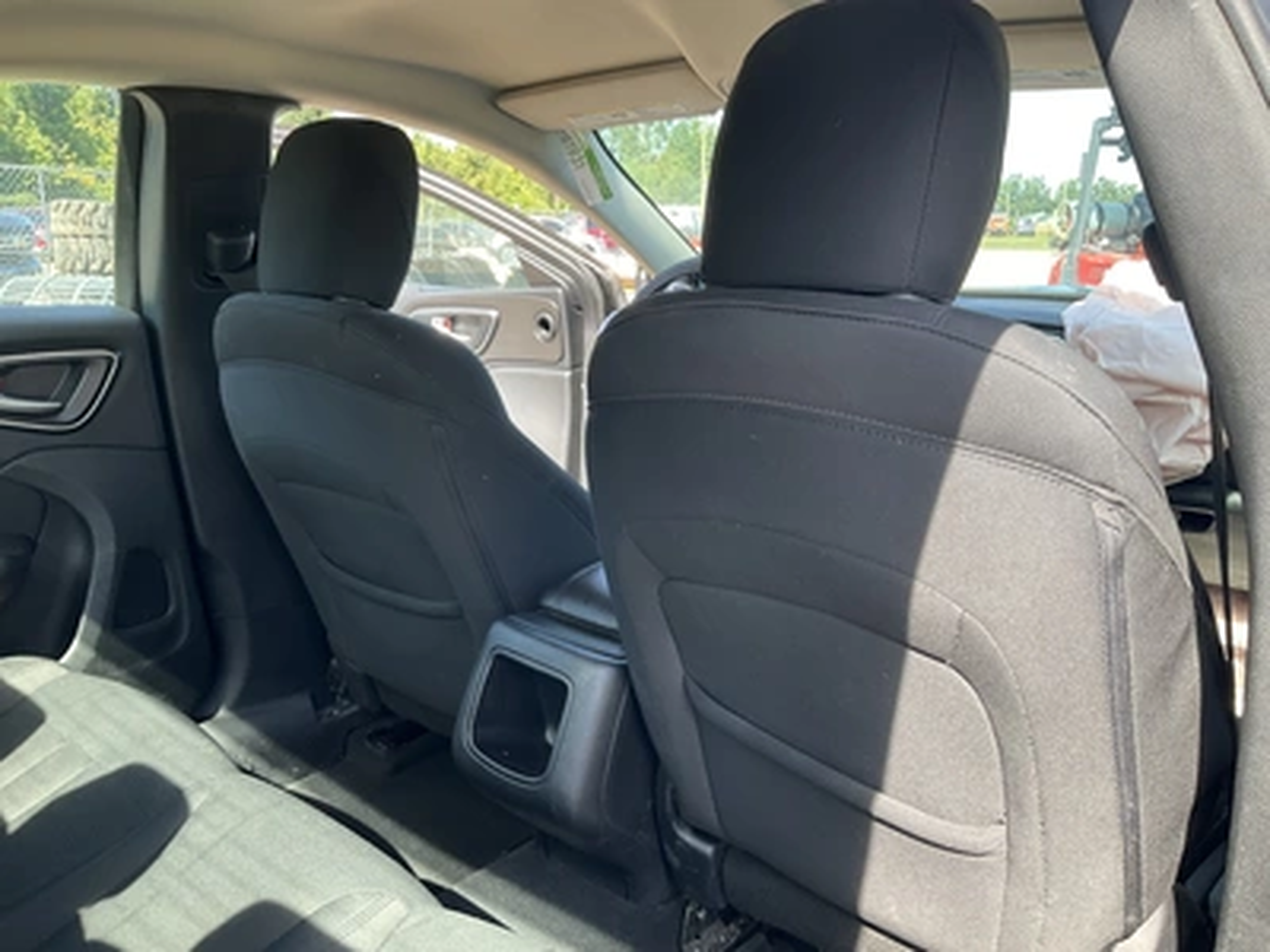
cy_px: 476
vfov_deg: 48.2
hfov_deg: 61.7
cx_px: 635
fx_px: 1064
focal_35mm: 29
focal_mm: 3
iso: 25
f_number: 1.8
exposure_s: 1/122
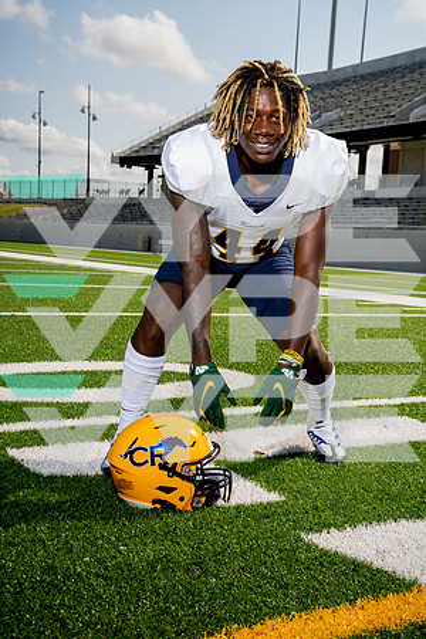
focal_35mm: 49
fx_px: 870
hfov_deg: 27.5
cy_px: 320
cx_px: 213
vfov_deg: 40.3
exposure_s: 1/250
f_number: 7.1
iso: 100
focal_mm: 49
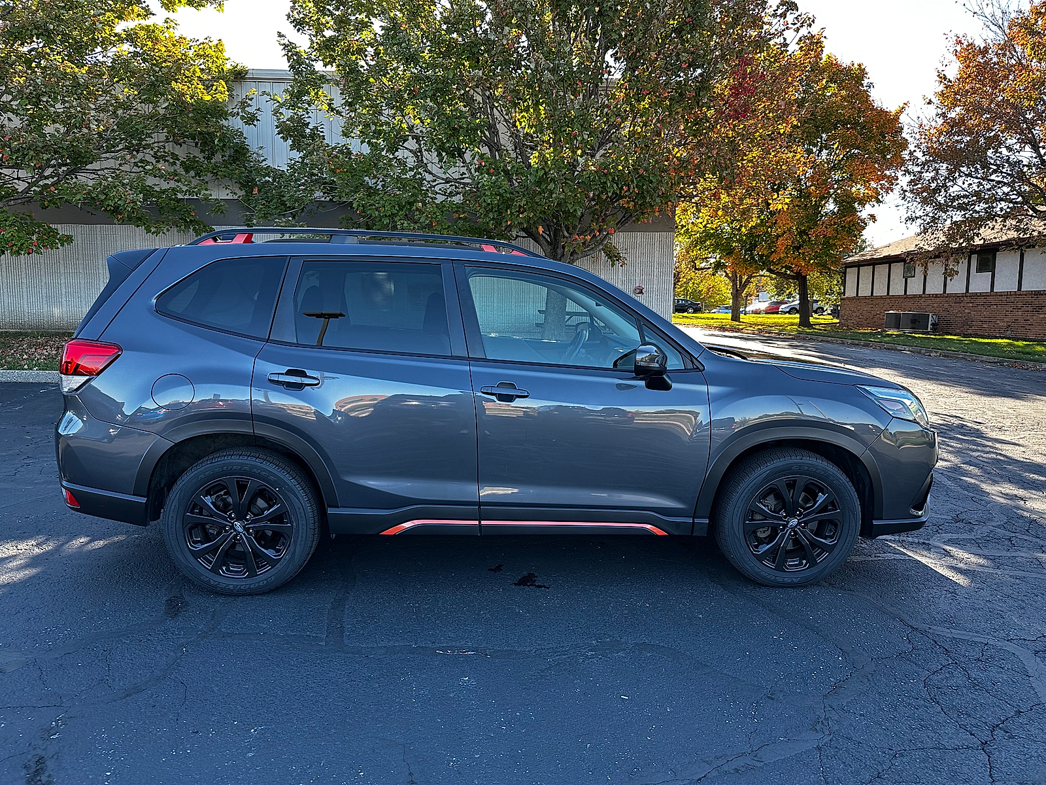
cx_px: 523
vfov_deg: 56.8
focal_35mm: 24
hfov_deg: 71.6
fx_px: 725
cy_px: 392
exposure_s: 1/263
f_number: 1.78
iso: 80
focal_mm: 6.86
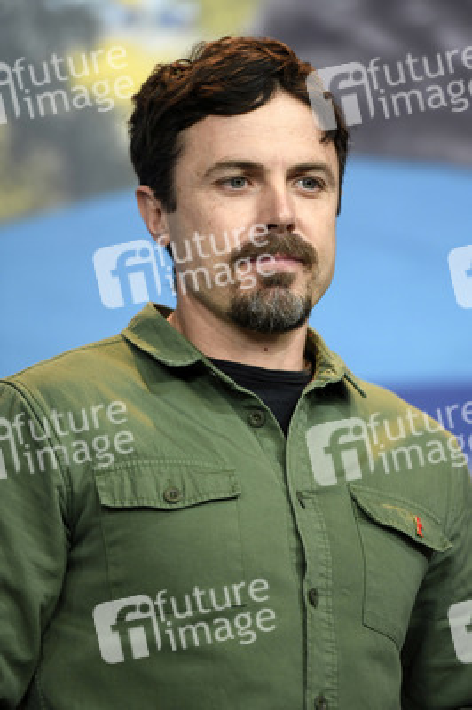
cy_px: 355
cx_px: 236
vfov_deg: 10.3
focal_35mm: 200
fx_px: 3940
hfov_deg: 6.9
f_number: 3.2
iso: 1250
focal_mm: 200
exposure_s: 1/320
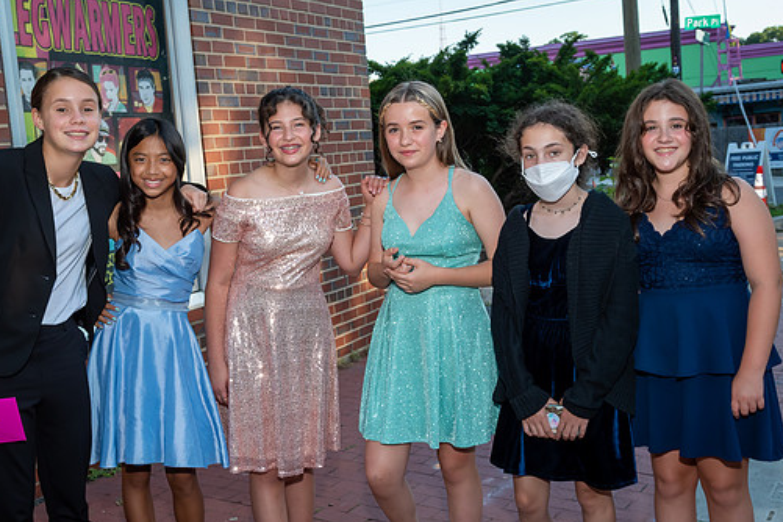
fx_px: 957
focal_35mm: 44
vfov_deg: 30.5
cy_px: 265
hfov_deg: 44.4
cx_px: 351
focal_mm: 23
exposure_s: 1/250
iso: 400
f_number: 7.1
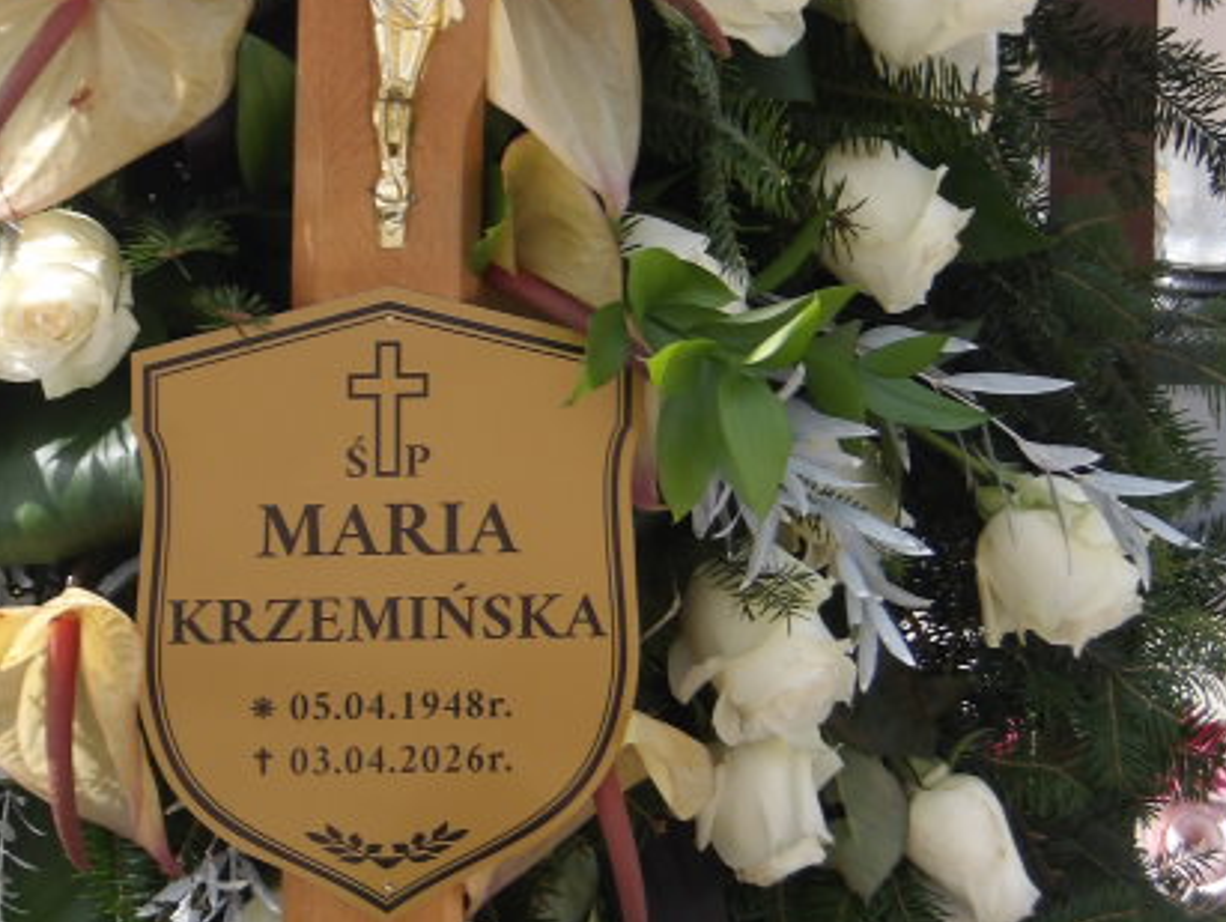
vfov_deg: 8.8
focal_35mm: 168
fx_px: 5955
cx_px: 406
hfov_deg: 11.7
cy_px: 647
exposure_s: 1/208
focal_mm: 19.6
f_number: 6.6
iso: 100
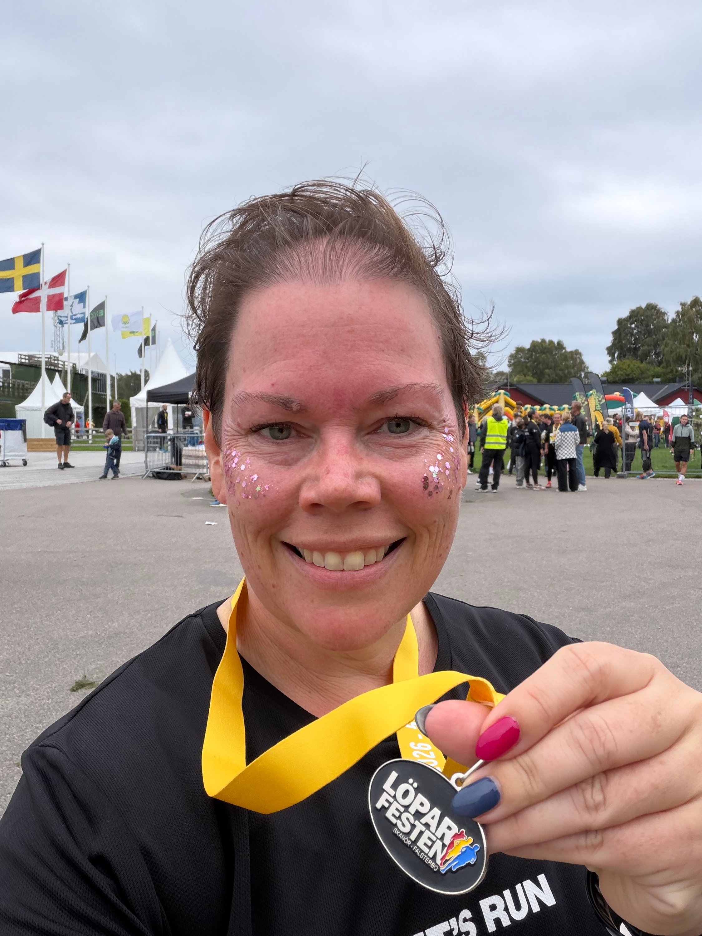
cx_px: 351
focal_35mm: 30
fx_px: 811
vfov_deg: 60.0
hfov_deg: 46.8
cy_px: 468
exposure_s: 1/286
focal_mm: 2.71
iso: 32
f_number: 1.9
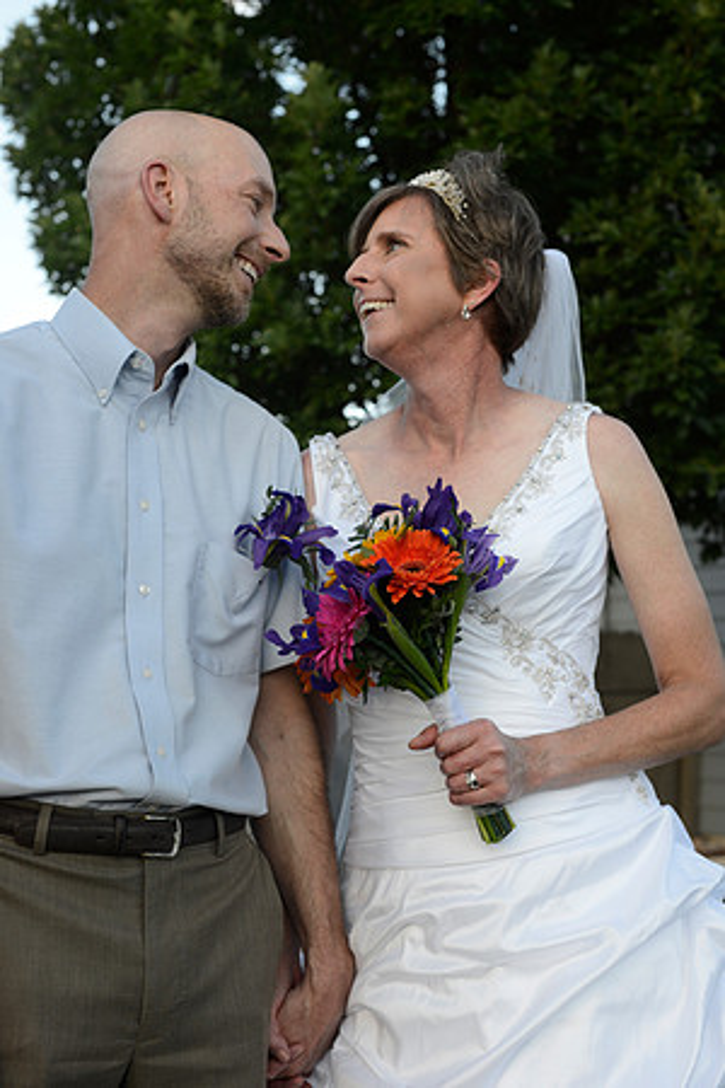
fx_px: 1510
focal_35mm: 50
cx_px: 362
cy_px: 544
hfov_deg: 27.0
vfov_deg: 39.6
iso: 400
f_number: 5.6
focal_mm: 50
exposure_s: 1/250
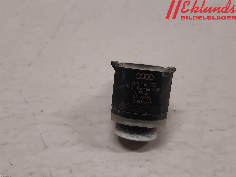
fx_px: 177
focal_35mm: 26
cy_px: 88
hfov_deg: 67.3
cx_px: 118
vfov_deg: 53.1
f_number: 1.7
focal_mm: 3.93
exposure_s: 1/50
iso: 125
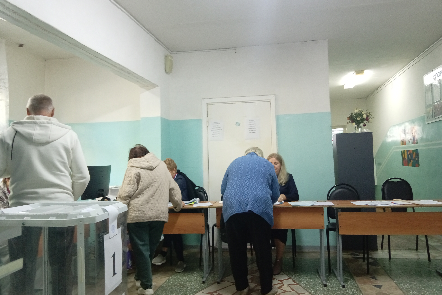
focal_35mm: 27
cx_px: 220
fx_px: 331
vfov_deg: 47.9
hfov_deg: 67.4
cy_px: 147
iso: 467
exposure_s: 1/25
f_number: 1.8
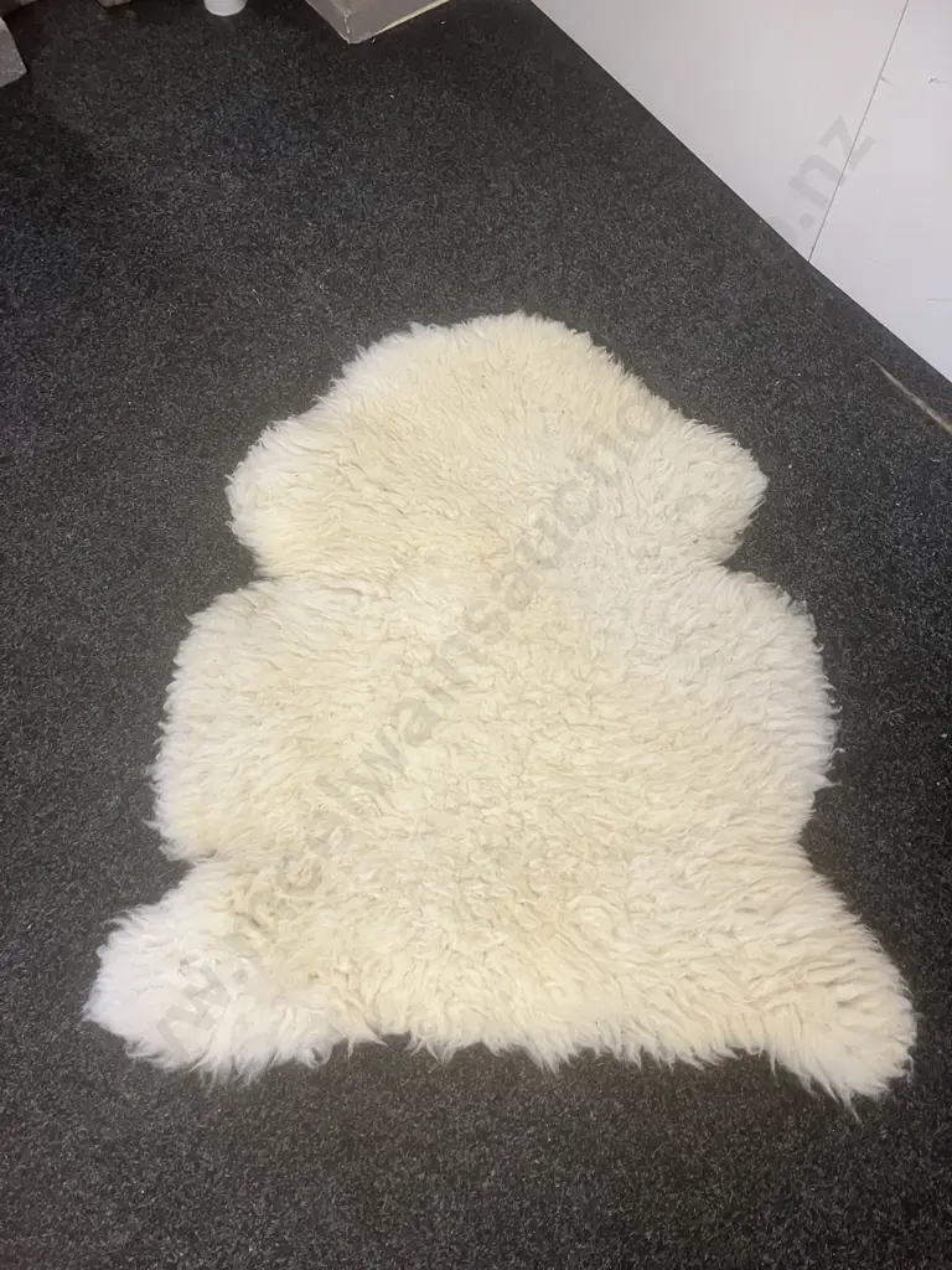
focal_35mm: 28
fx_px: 1027
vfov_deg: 63.4
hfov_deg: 49.7
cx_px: 476
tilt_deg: -63.4
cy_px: 635
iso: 125
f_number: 1.8
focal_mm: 3.99
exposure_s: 1/50
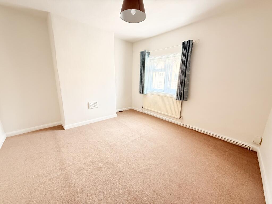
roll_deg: -1.4
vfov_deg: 85.7
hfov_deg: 102.1
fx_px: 110
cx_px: 136
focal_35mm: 14
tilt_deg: -12.2
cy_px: 102
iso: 400
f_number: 2.2
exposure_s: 1/60
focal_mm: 2.22
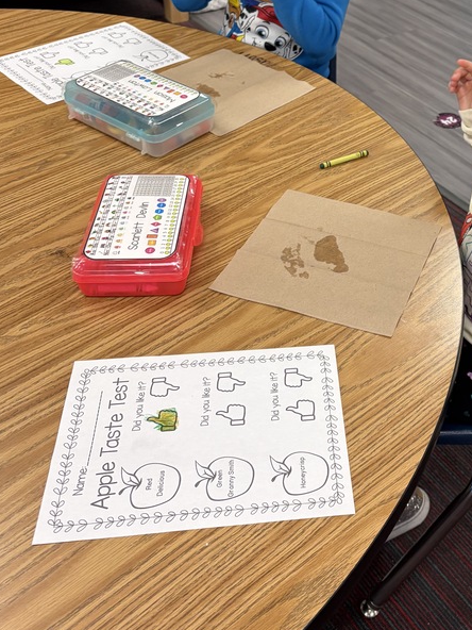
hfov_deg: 31.3
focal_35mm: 45
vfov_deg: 41.2
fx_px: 818
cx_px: 385
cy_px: 182
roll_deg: -3.7
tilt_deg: -32.8
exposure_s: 1/75
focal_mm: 5.96
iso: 125
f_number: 1.6
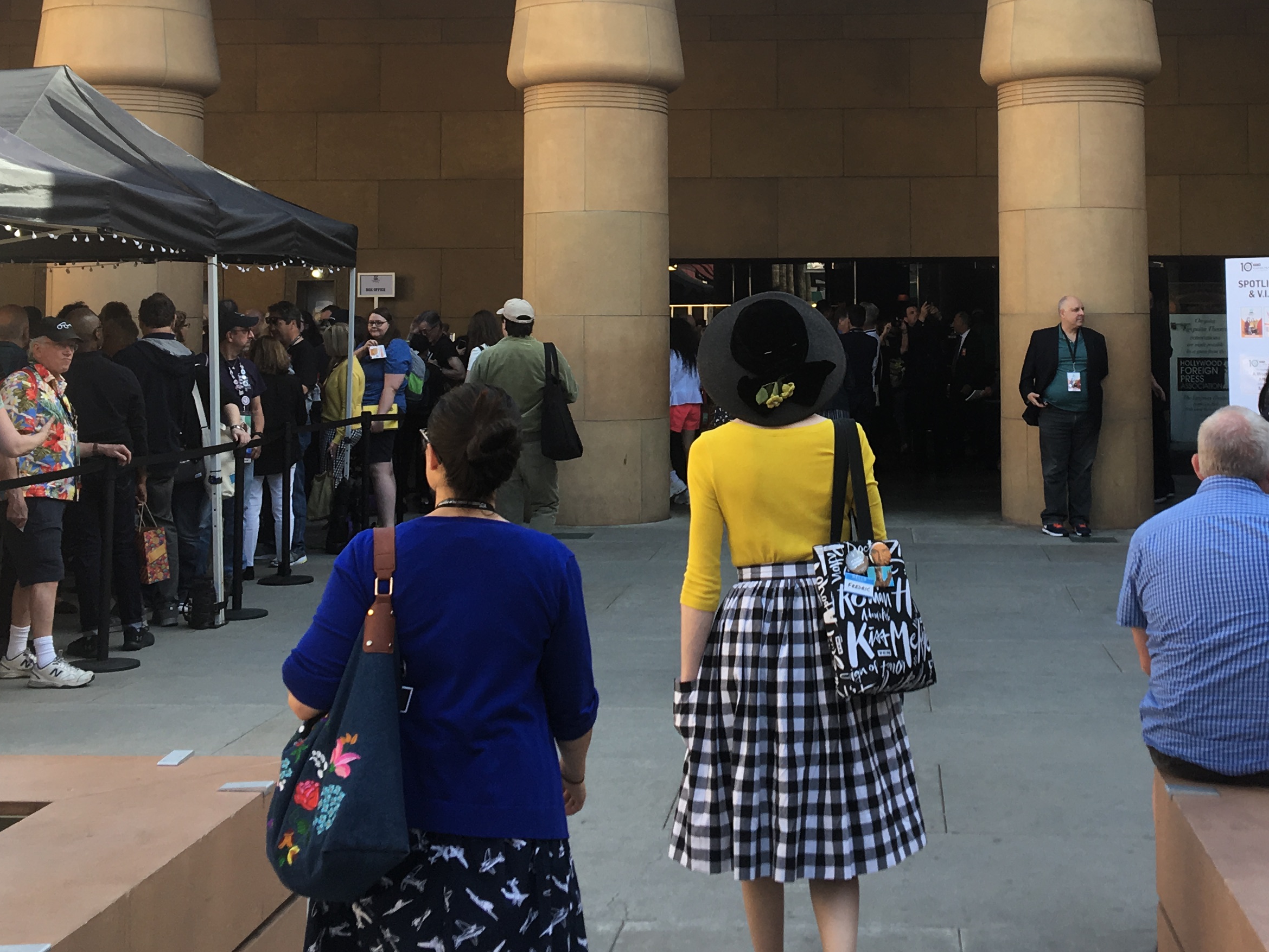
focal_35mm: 50
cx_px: 785
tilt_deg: +4.7
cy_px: 226
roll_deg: +0.1
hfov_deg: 38.0
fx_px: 1833
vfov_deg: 28.6
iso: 25
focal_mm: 4.15
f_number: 2.2
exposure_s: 1/188
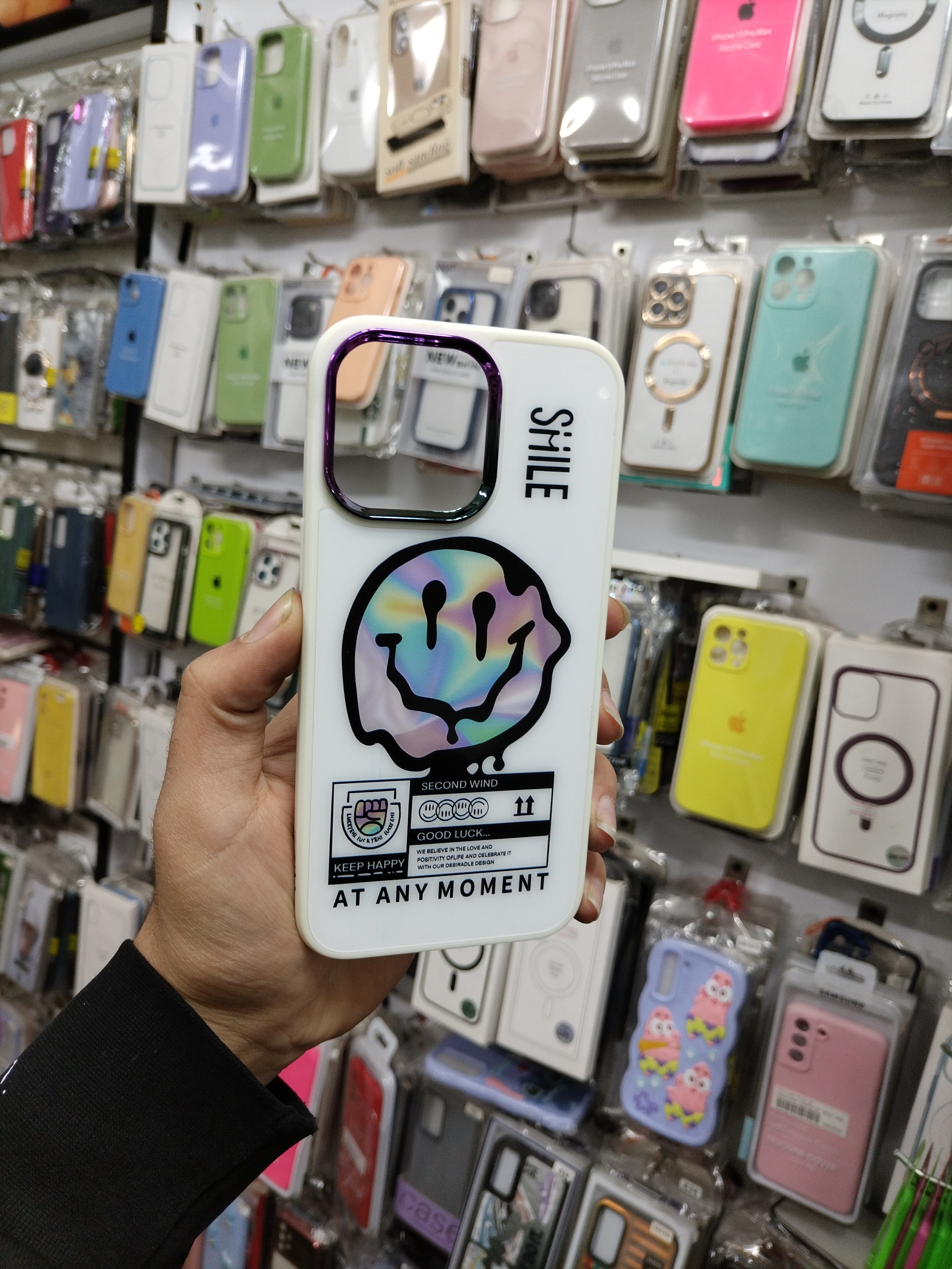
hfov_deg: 53.1
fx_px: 953
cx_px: 476
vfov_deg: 67.3
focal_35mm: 26
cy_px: 634
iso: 200
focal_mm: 4.7
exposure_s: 1/50
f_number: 1.8
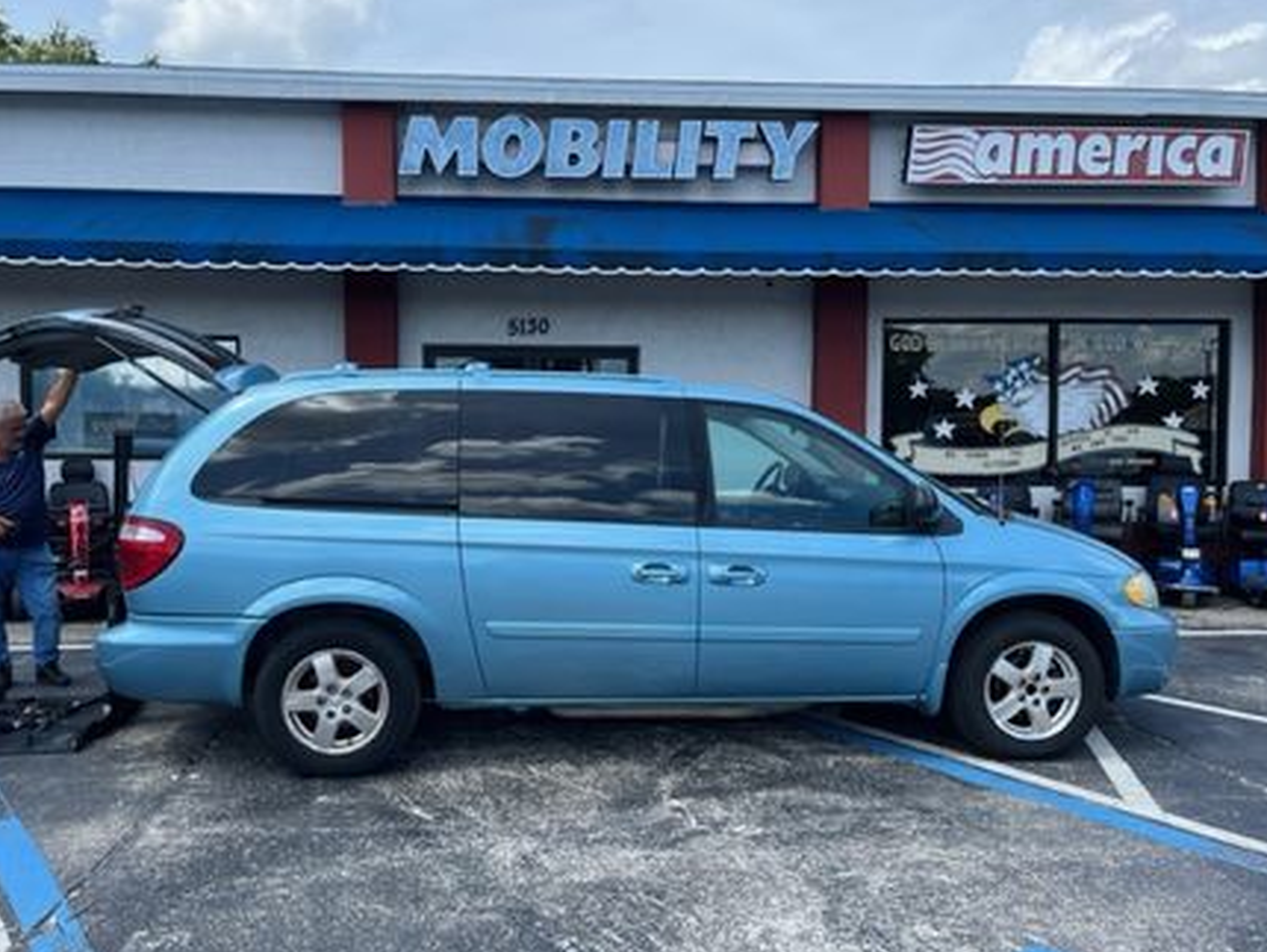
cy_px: 463
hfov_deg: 61.6
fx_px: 1062
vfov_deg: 48.3
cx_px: 586
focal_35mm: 29
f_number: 1.6
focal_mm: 5.1
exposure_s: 1/1163
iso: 50
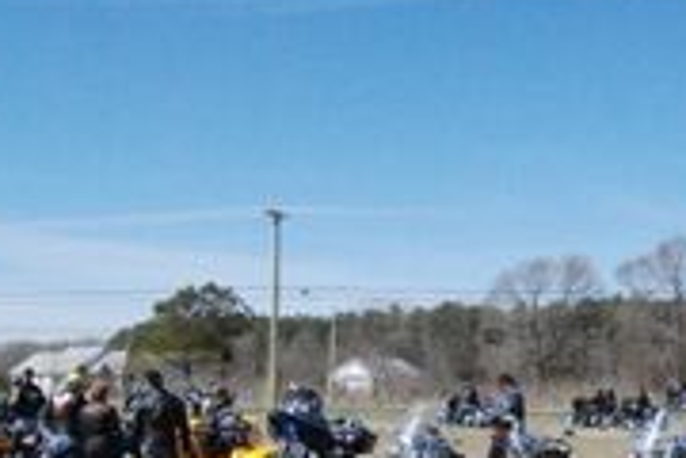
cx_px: 341
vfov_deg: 22.2
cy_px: 399
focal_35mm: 60
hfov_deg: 33.4
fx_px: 1143
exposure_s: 1/1600
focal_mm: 18
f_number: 20
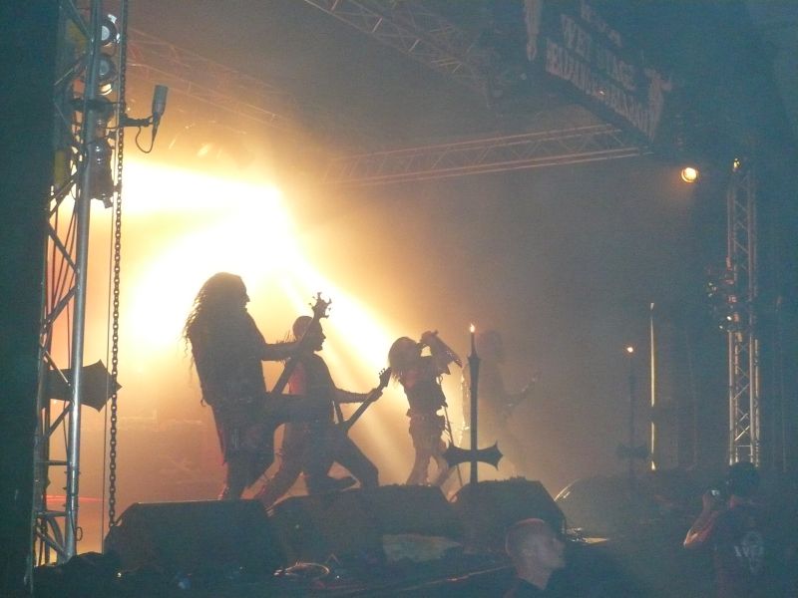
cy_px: 299
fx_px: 1176
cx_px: 399
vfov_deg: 28.6
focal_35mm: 51
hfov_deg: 37.5
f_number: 3.8
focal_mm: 8.4
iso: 640
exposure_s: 1/30
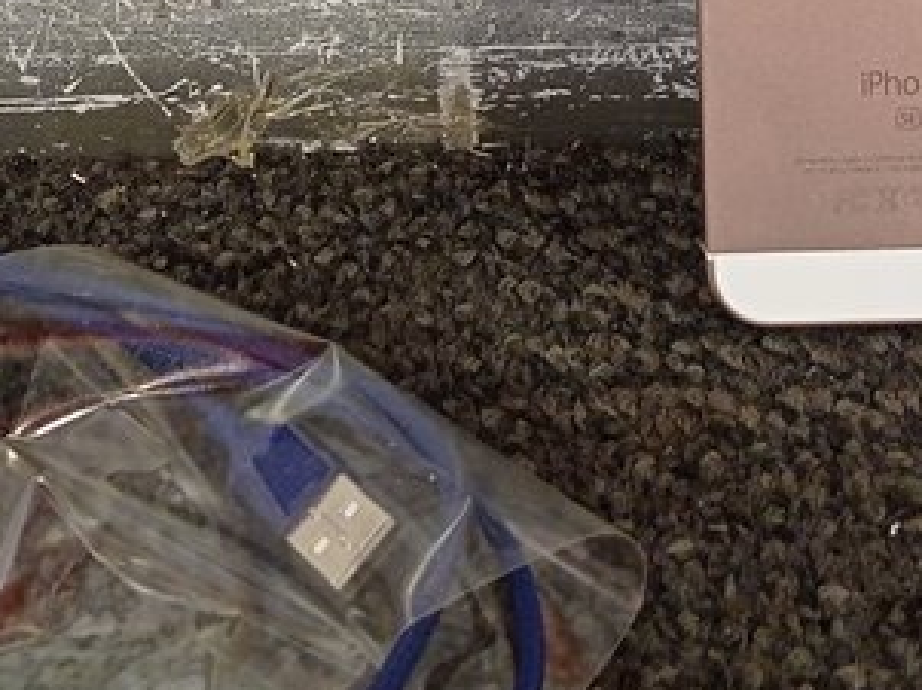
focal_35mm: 95
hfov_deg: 20.5
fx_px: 2528
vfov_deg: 15.1
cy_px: -73
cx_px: 220
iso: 181
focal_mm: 4.7
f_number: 1.79
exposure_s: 1/120
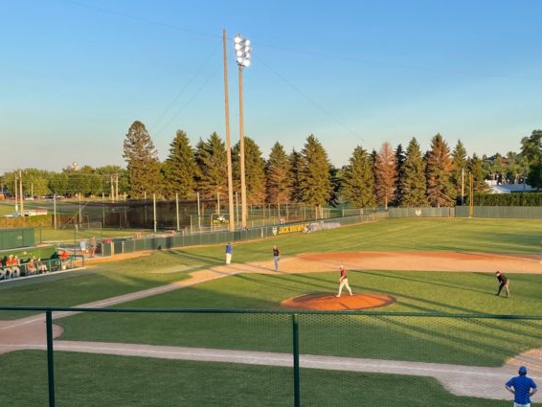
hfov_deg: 39.6
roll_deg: +0.4
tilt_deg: -4.1
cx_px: 387
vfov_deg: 30.9
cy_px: 231
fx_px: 736
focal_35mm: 47
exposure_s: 1/972
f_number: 1.6
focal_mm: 4.2
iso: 32
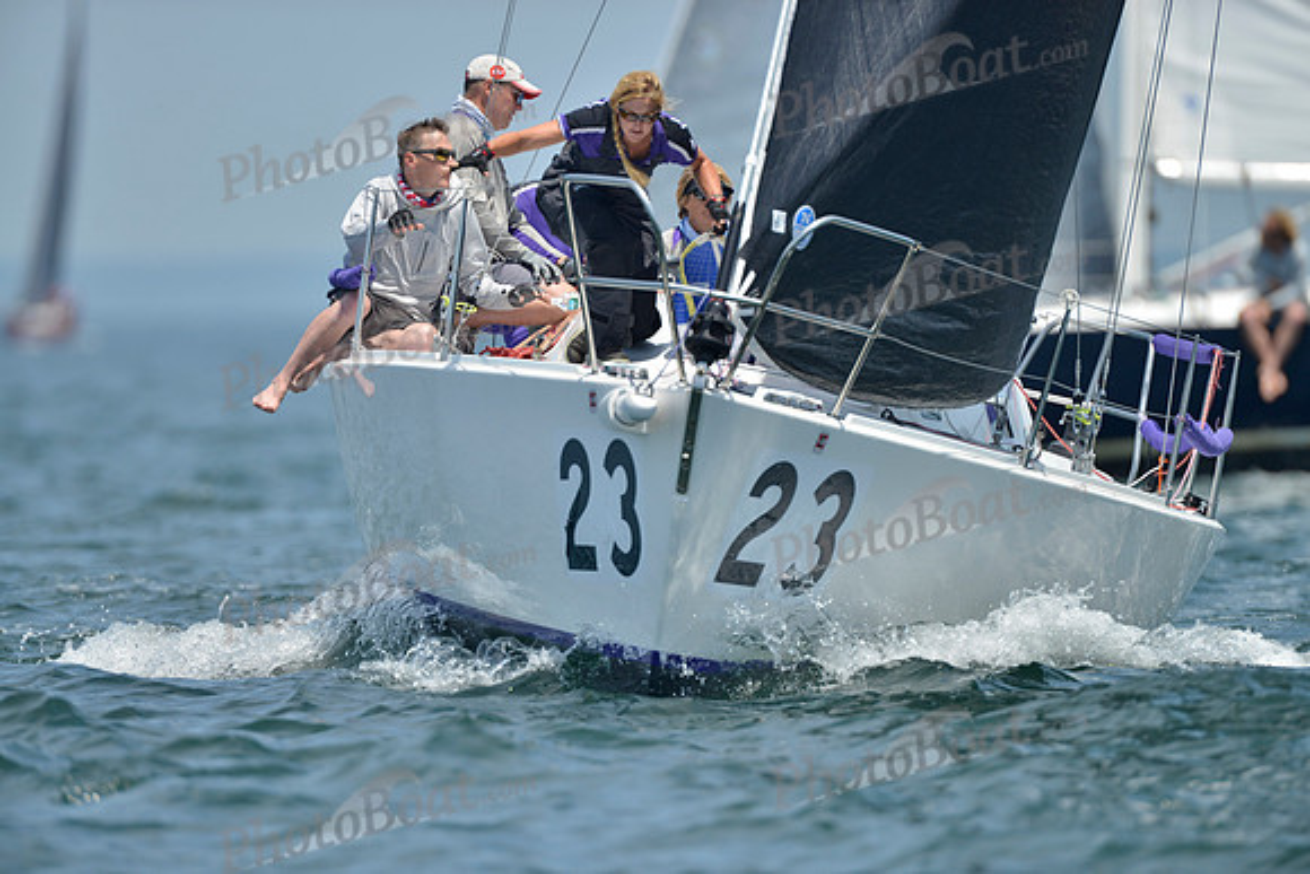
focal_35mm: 600
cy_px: 437
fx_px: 21837
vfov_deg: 2.3
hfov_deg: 3.4
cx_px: 655
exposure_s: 1/2500
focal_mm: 600
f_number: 4
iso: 200
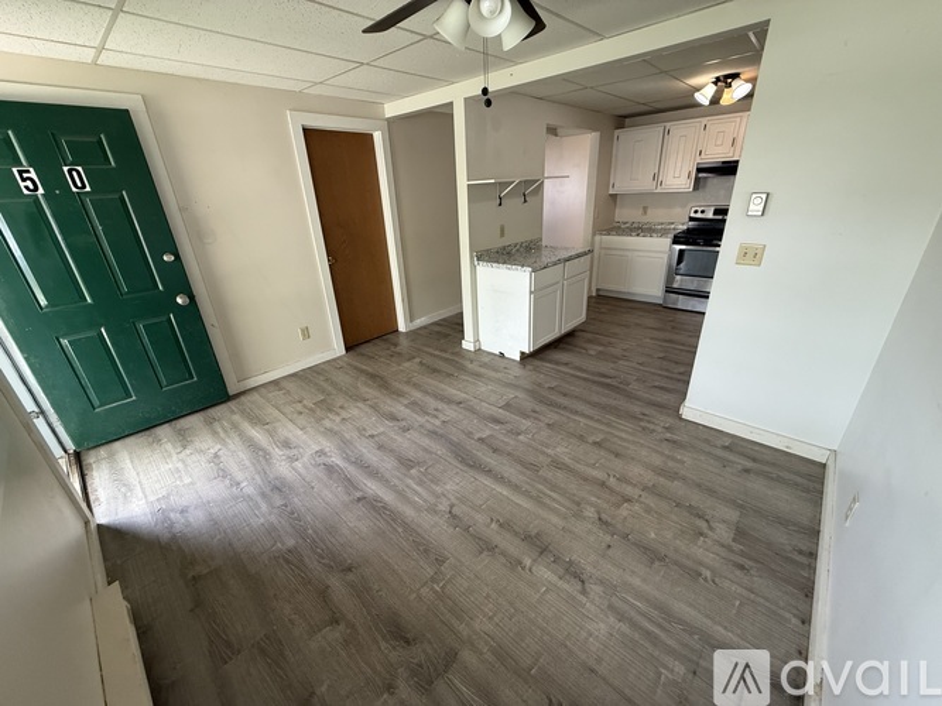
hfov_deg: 102.1
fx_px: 381
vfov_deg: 85.7
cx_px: 471
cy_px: 353
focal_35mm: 14
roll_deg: +3.4
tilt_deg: -24.2
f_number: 2.2
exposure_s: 1/120
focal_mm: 2.22
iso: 250
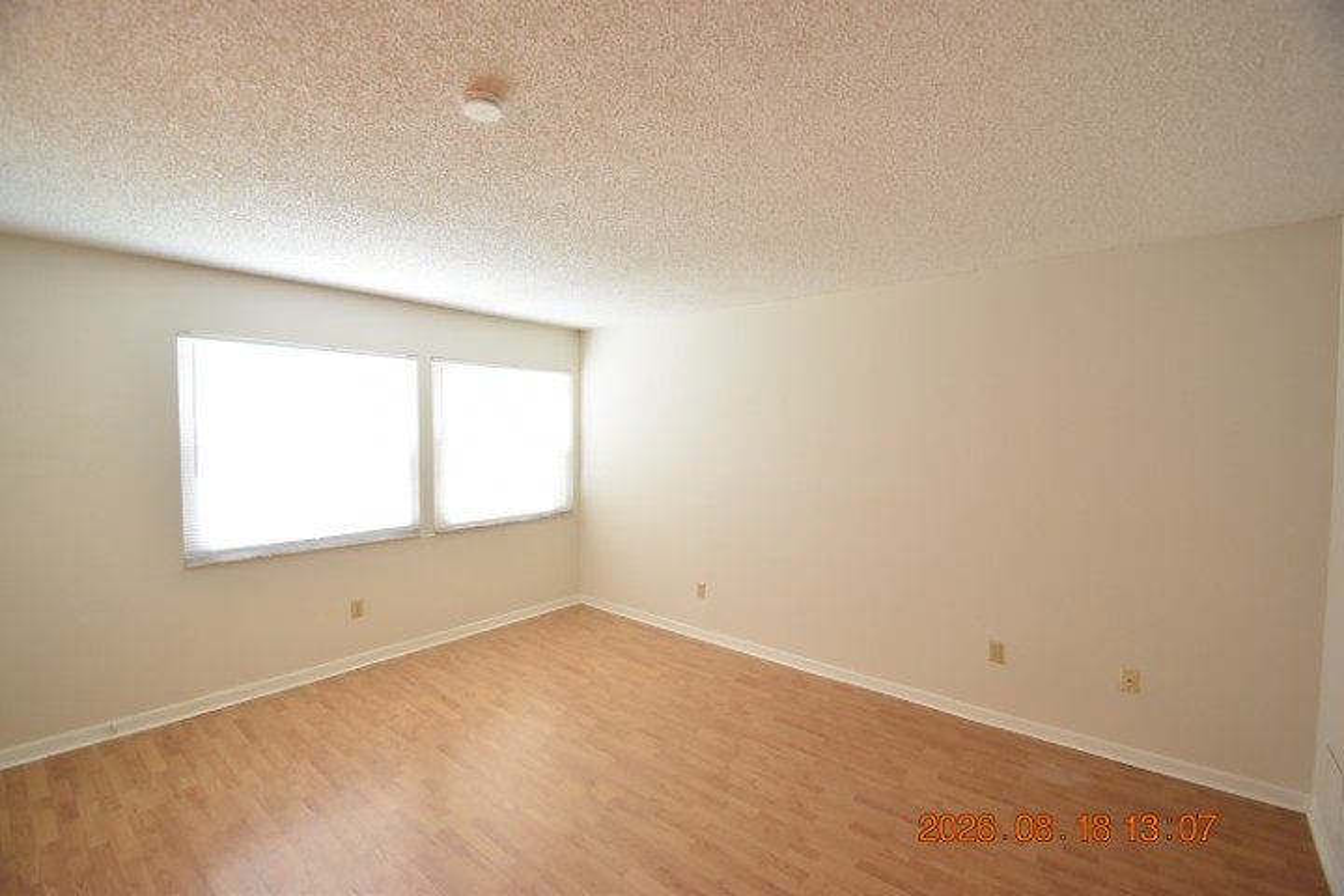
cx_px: 672
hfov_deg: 100.4
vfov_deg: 77.3
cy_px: 448
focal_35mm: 15
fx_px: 560
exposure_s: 1/60
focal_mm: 10
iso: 800
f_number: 4
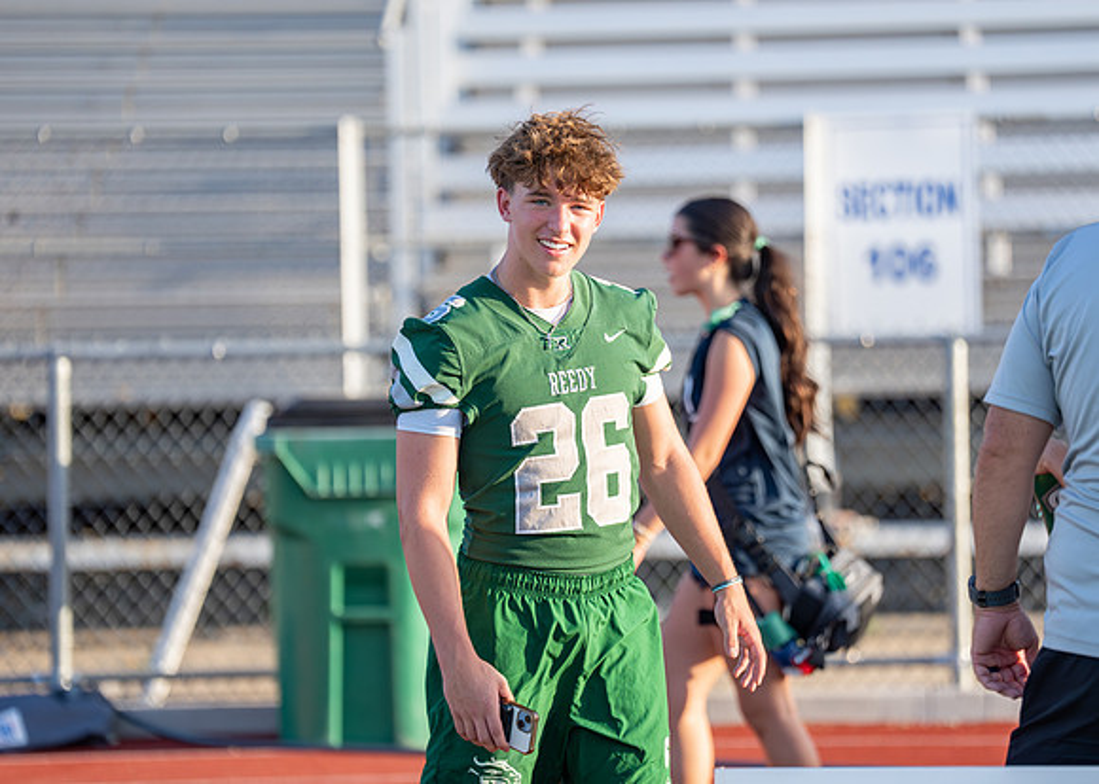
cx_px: 545
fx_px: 5366
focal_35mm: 172
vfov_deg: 8.4
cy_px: 389
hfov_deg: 11.7
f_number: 2.8
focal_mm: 157
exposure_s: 1/2000
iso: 320
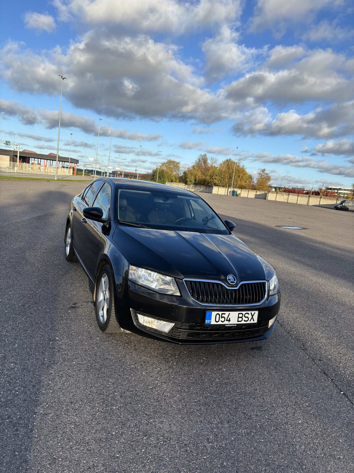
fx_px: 355
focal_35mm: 26
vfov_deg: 67.3
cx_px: 177
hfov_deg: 53.1
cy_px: 236
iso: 50
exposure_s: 1/1876
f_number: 1.6
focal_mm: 5.96
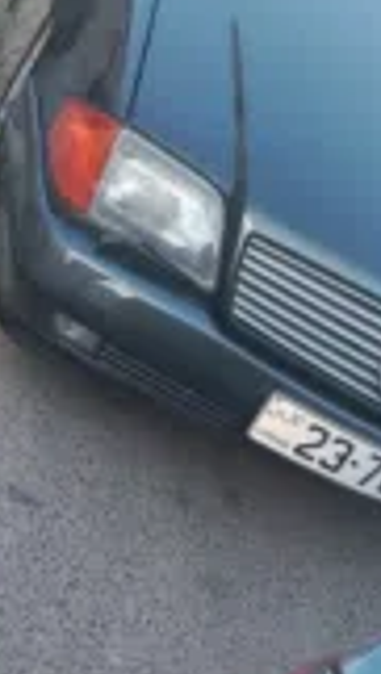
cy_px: 197
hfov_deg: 18.2
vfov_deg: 31.9
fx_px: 1163
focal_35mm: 65
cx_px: 364
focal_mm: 5.25
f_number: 1.75
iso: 419
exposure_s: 1/900
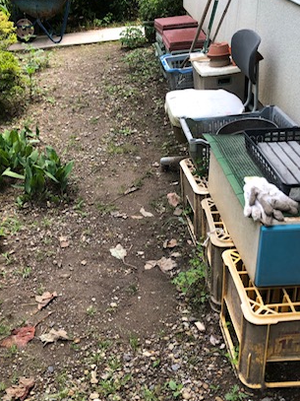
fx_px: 509
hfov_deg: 32.6
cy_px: 193
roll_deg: +0.0
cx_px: 97
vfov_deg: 43.0
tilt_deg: -32.2
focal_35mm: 44
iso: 20
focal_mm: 3.99
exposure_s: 1/195
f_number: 1.8
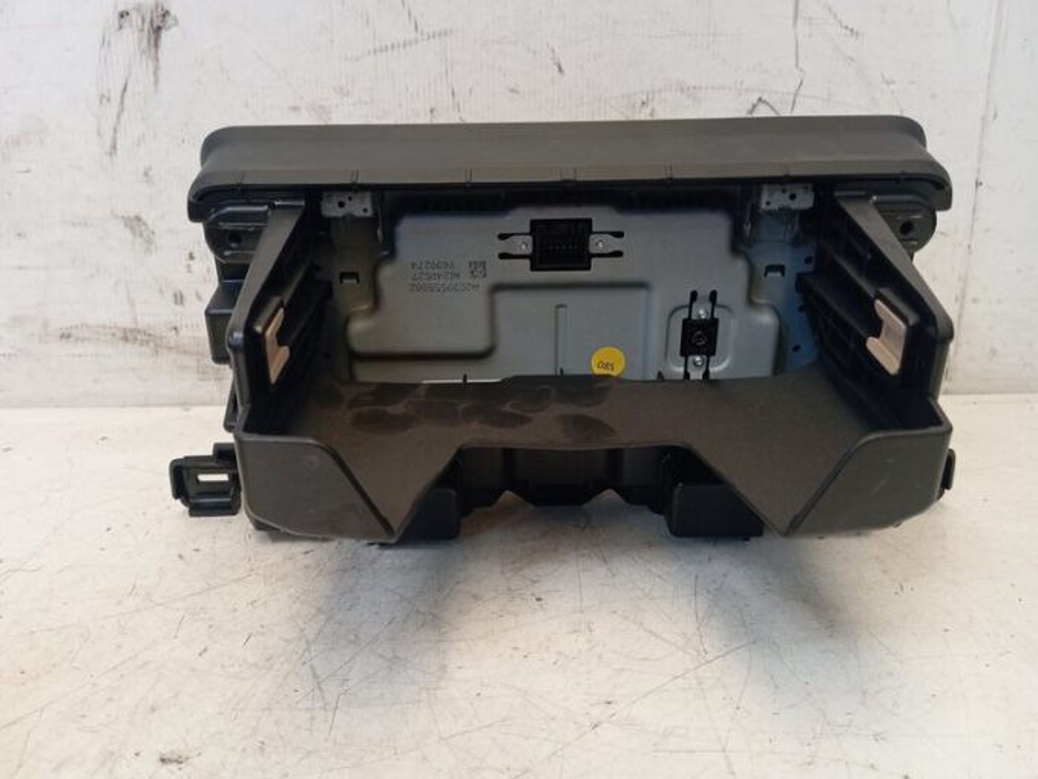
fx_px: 870
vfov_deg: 48.2
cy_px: 376
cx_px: 509
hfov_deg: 61.6
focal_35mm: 29
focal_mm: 4.22
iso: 578
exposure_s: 1/33.3
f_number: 1.8
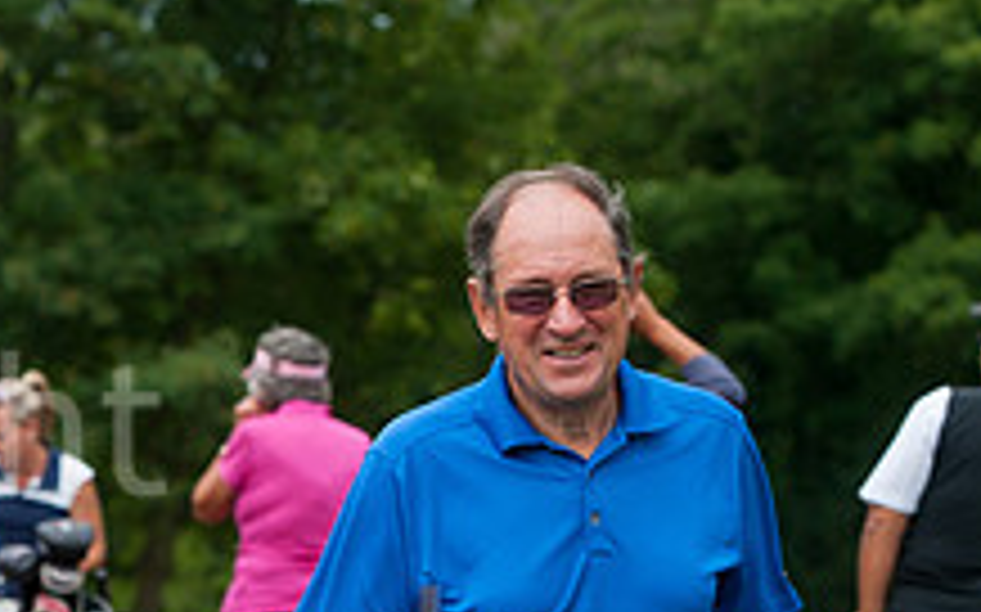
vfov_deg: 4.1
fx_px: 8604
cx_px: -134
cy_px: 521
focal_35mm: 322
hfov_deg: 6.5
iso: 400
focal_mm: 98
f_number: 5.6
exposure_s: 1/1250
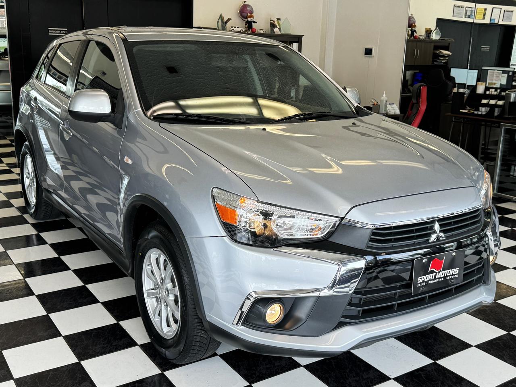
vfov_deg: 36.8
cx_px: 258
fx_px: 581
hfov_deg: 47.9
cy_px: 194
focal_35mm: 39
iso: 64
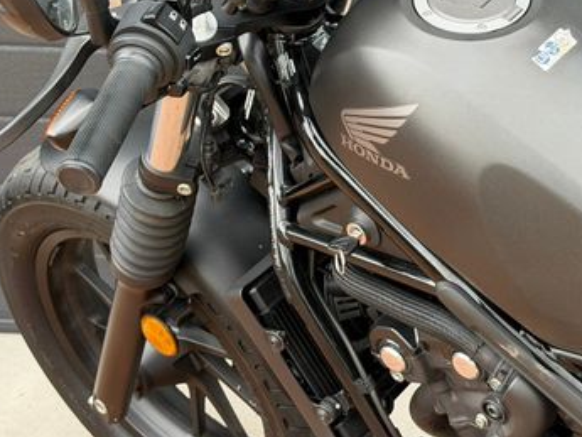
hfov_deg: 21.9
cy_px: 142
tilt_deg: -23.3
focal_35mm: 89
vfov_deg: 16.6
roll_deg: +0.5
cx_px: 405
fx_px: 1497
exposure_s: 1/170
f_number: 1.78
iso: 80
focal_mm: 6.76
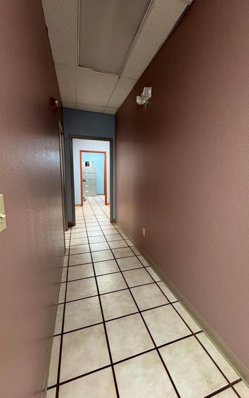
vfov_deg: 101.5
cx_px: 132
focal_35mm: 15
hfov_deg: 74.7
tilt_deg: -8.3
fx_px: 163
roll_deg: -0.6
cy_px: 198
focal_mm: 2.22
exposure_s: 1/60
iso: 320
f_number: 2.2
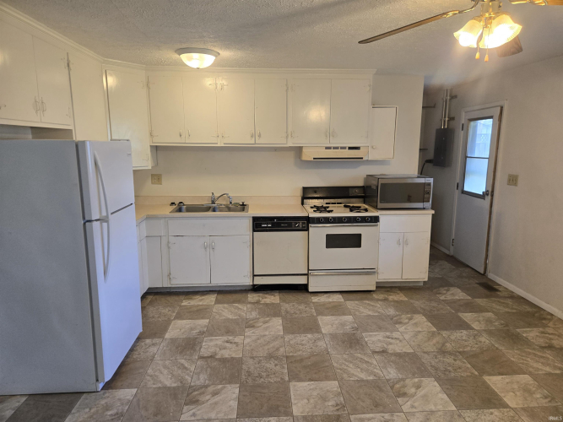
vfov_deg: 58.9
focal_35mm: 23
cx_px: 282
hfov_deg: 73.9
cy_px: 211
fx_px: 374
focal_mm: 5.4
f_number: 1.8
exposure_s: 1/120
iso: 125
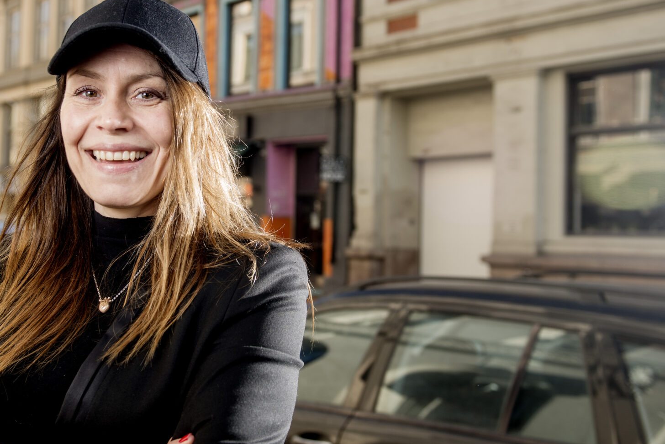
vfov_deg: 26.4
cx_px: 234
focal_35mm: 51
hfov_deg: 38.5
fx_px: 942
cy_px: 175
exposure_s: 1/250
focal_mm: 29
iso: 50
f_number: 3.2
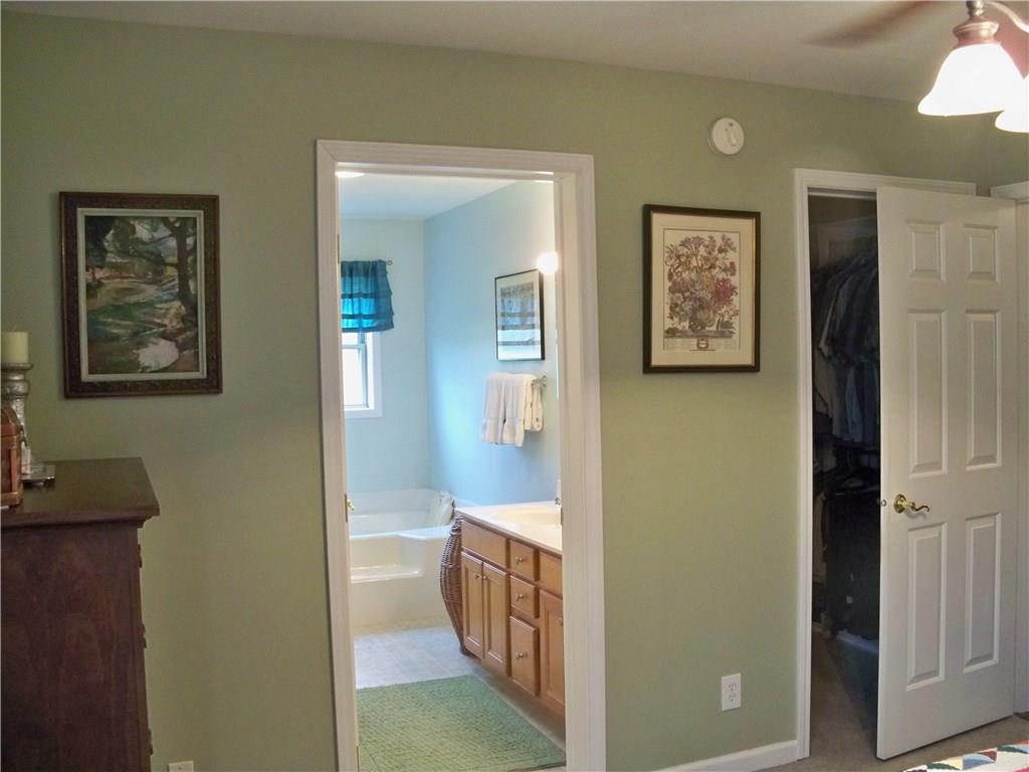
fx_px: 1040
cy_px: 386
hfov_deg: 52.6
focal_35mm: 35
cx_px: 514
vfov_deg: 40.7
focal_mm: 6.2
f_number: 3.5
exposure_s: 1/25
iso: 400
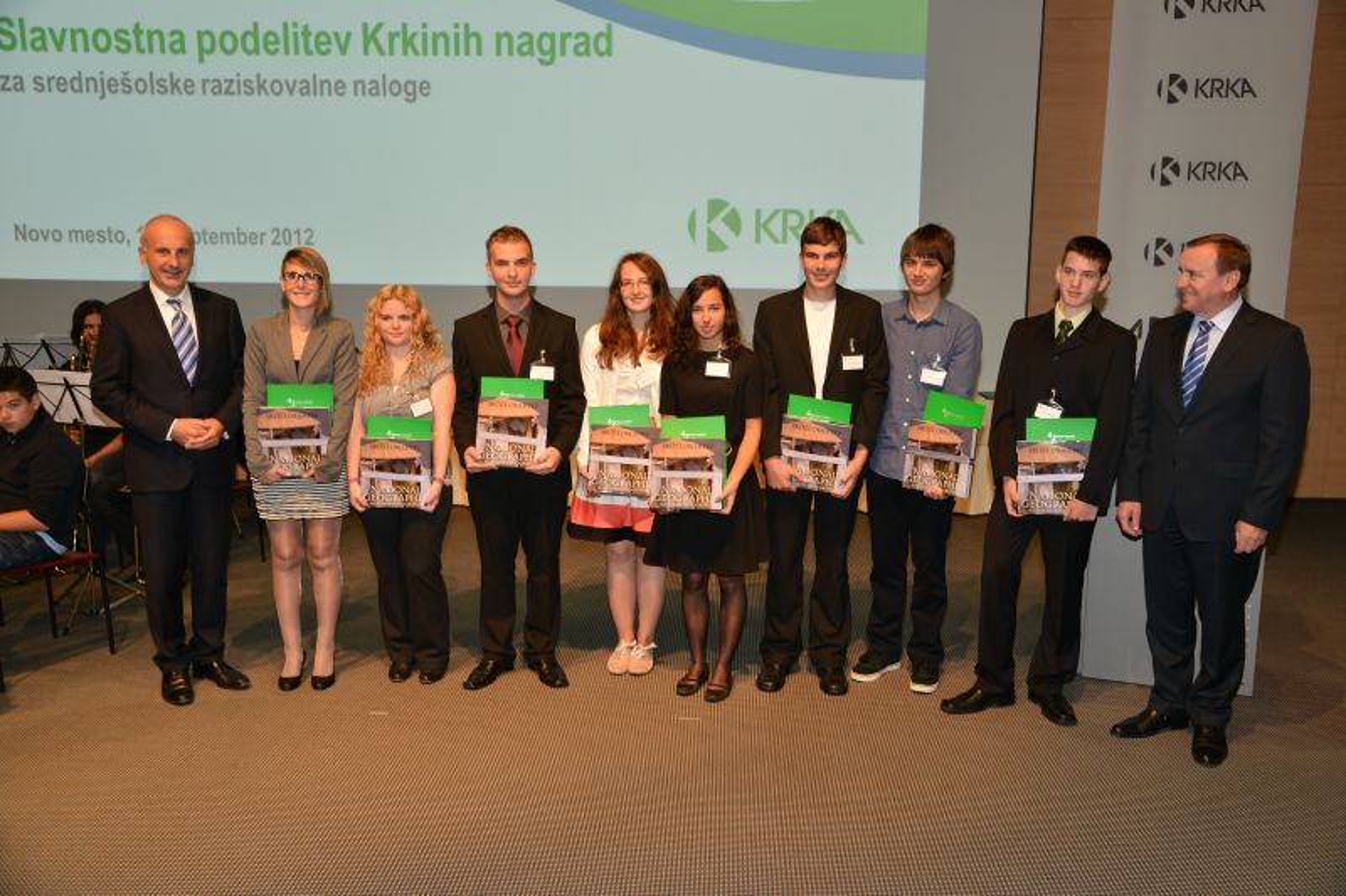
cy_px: 448
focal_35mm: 31
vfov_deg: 42.3
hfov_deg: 60.3
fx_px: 1159
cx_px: 673
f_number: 5
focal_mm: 31
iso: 1000
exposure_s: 1/125
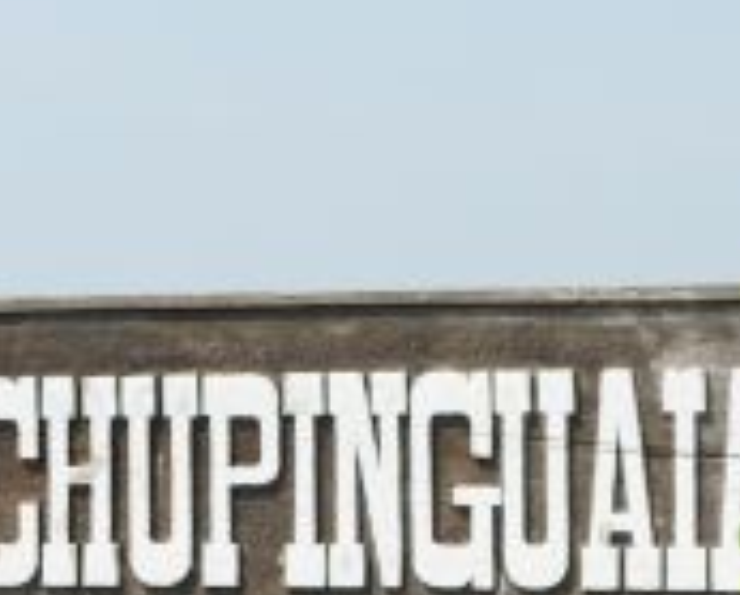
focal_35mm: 250
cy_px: 608
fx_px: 5485
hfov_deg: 7.7
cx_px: -81
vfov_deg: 6.2
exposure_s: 1/250
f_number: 8
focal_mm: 48
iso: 100
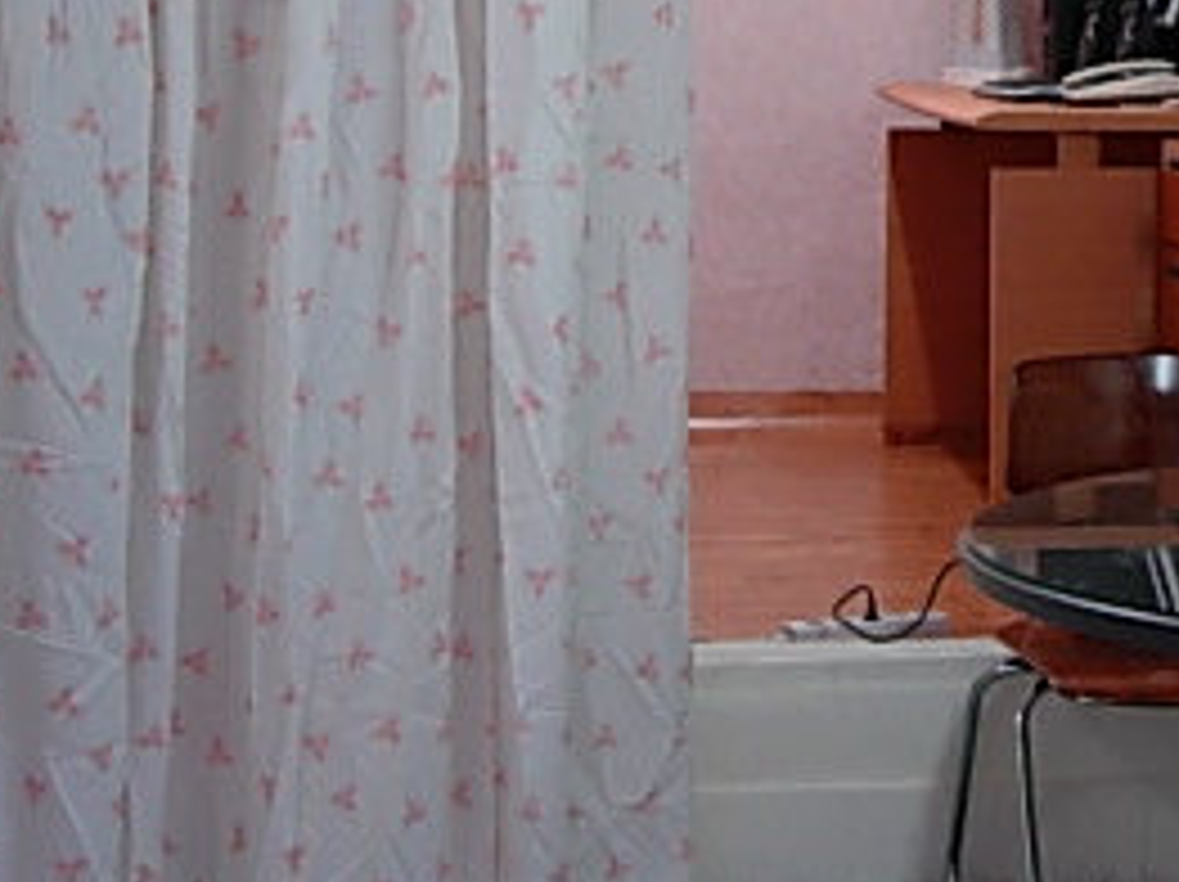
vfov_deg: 15.7
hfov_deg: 20.6
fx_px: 3165
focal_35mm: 93
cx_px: 1120
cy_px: 144
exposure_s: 1/32
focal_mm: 7.8
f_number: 2.8
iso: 84
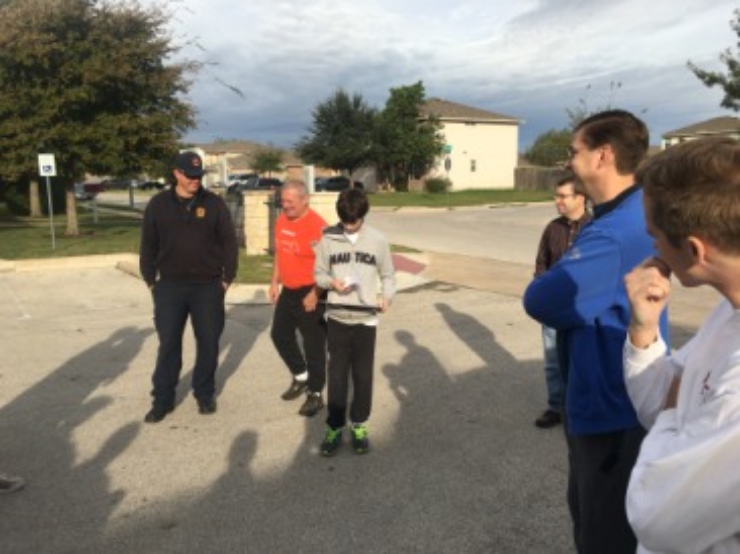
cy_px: 277
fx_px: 620
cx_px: 370
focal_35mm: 29
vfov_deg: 48.2
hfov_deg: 61.7
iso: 25
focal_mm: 4.15
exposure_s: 1/1148
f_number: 2.2
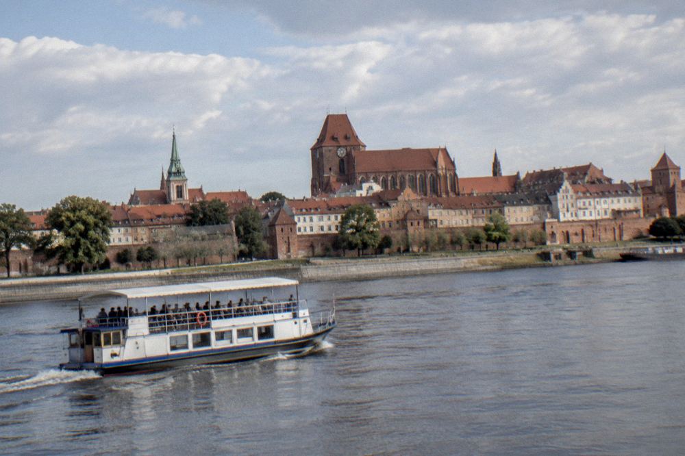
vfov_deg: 33.4
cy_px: 228
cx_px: 342
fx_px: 761
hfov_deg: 48.5
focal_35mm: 40
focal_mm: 40
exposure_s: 1/320
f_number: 8
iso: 160
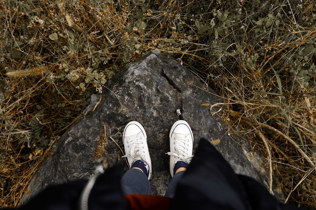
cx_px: 158
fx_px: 211
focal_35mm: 24
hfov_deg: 73.7
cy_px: 105
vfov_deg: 53.1
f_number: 3.5
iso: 250
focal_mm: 16
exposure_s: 1/500
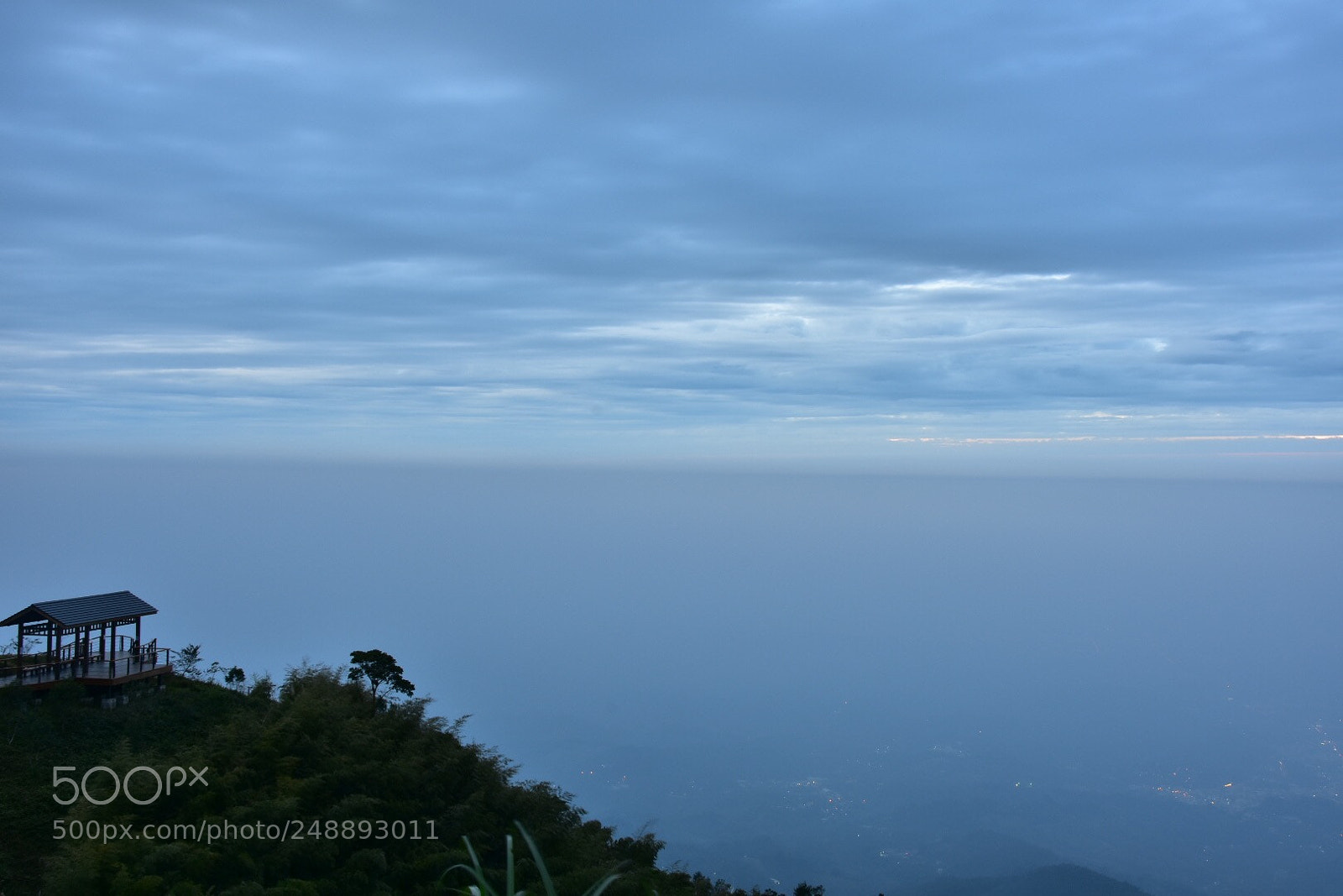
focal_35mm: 42
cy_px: 448
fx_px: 1567
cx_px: 672
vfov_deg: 31.9
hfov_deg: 46.4
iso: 100
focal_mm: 28
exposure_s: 3
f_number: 13
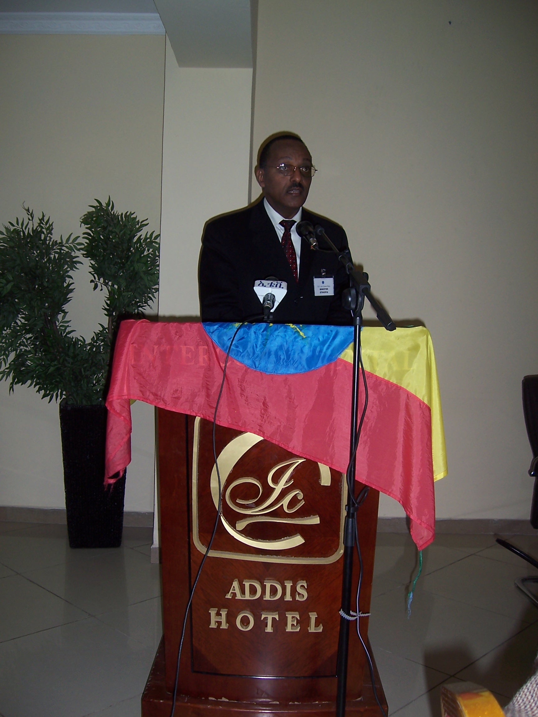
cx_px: 269
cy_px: 358
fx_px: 746
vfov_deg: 51.4
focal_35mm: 36
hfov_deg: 39.7
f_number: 3
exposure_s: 1/60
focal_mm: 6
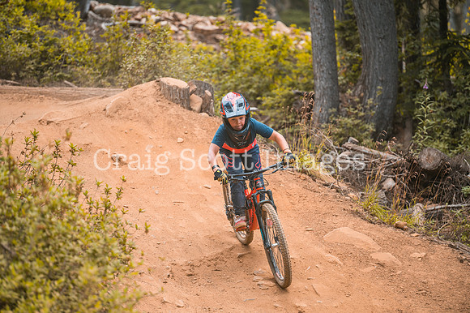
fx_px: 2610
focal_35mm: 200
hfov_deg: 10.3
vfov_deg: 6.9
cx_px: 235
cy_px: 156
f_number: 2.8
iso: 400
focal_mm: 200
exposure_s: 1/1600
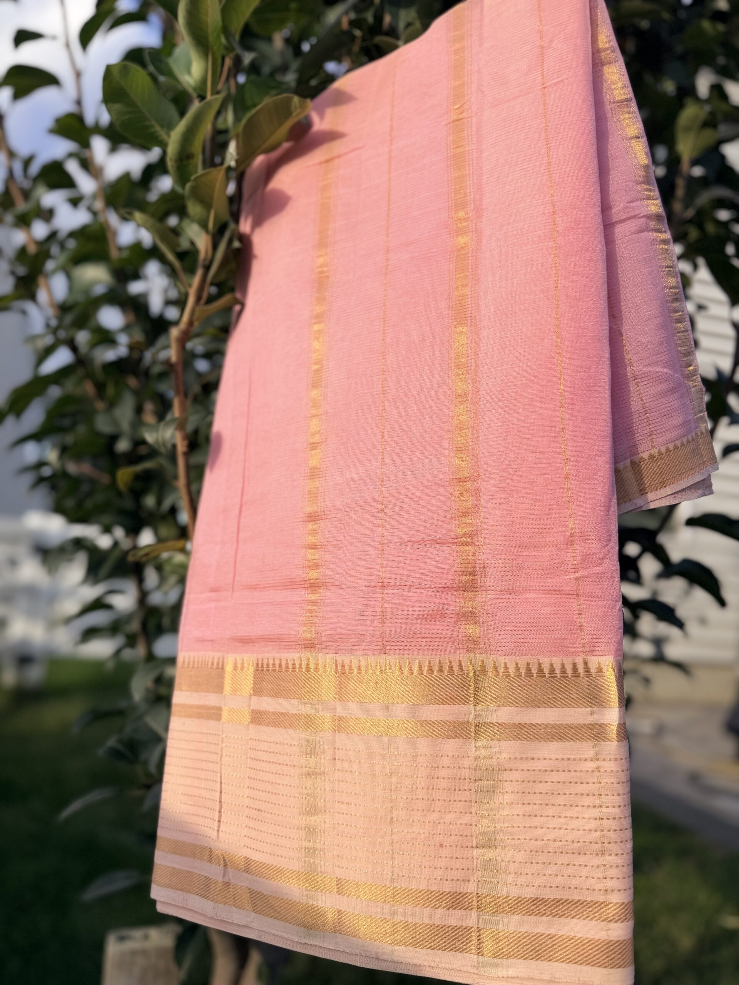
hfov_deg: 56.8
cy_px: 492
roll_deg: -4.8
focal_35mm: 24
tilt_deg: +6.5
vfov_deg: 71.6
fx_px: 683
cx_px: 370
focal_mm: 6.76
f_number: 1.78
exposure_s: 1/2110
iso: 80
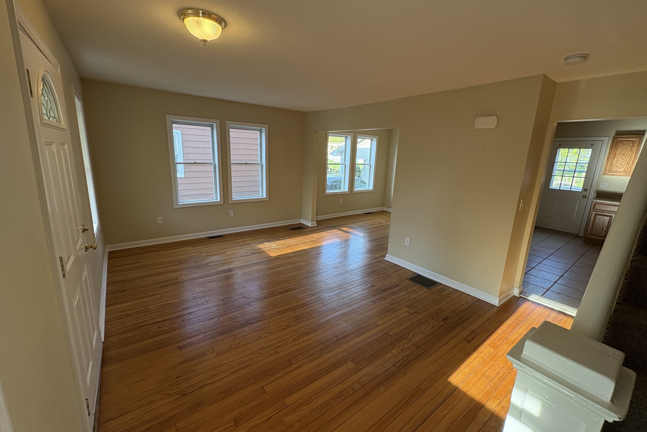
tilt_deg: -11.2
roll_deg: -1.9
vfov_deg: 77.3
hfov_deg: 100.4
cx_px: 319
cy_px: 213
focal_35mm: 15
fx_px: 270
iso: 125
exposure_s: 1/120
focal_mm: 2.22
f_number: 2.2
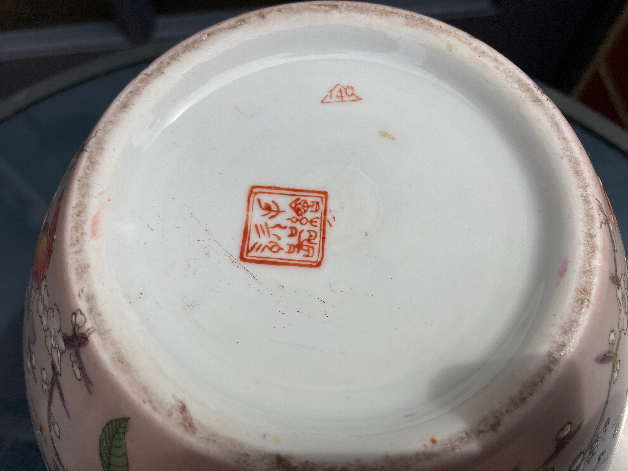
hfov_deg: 63.4
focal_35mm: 28
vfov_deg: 49.7
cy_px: 236
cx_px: 314
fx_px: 508
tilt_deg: -66.3
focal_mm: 3.99
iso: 20
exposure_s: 1/2404
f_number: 1.8
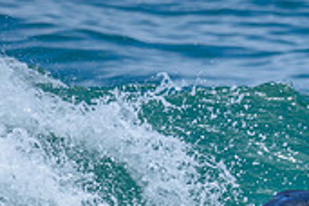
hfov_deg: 0.6
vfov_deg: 0.4
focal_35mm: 3712
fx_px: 31859
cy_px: 237
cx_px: 412
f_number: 6.3
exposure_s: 1/2500
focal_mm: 800
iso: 320
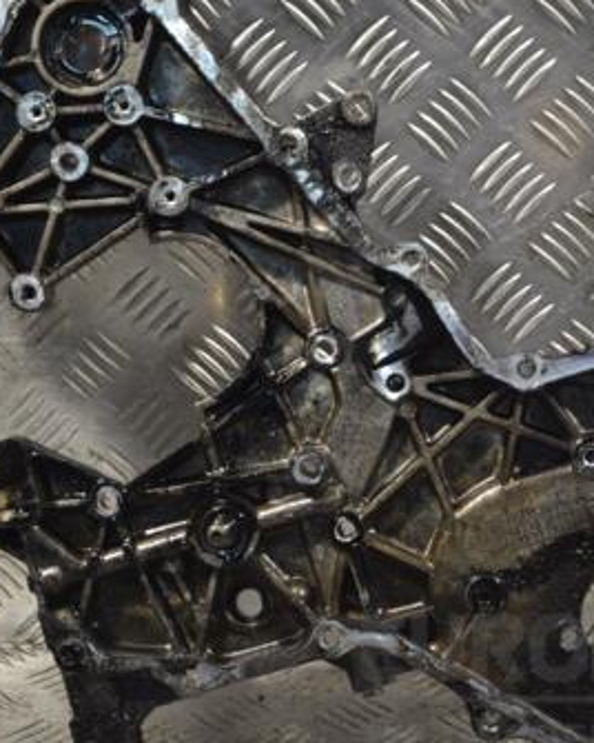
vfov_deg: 17.3
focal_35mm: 111
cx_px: 319
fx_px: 2439
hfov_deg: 13.9
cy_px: 353
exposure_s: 1/60
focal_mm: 44
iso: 400
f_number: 5.3
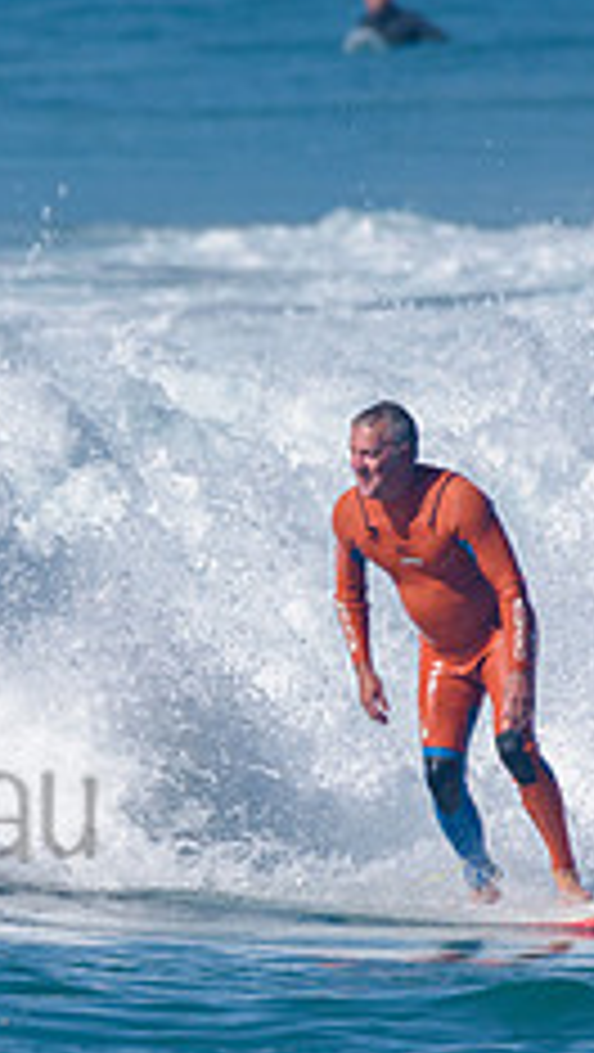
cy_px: 599
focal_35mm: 1590
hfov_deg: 0.8
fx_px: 44425
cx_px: -331
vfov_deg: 1.4
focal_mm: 500
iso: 125
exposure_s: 1/2000
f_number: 5.6
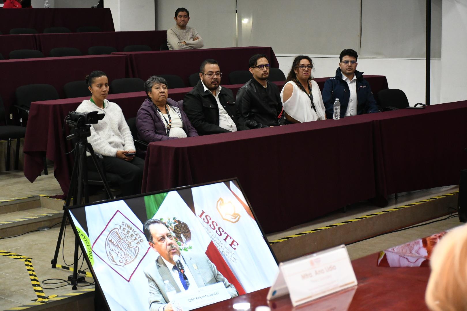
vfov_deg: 18.9
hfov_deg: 28.1
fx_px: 934
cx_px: 234
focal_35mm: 72
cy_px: 156
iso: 4000
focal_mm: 48
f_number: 4.5
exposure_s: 1/100
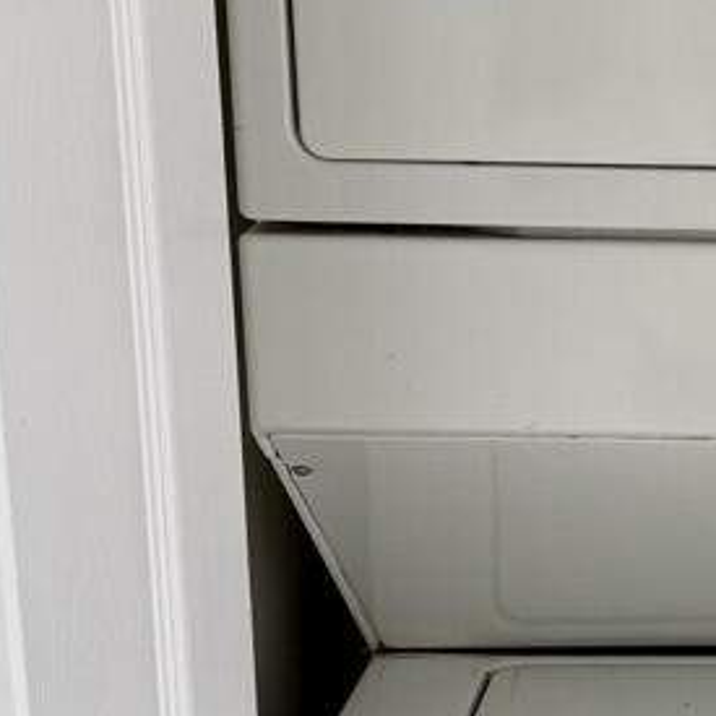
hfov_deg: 20.4
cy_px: 307
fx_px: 1849
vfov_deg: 21.9
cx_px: 885
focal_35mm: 79
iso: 160
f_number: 1.78
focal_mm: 6.76
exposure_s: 1/60
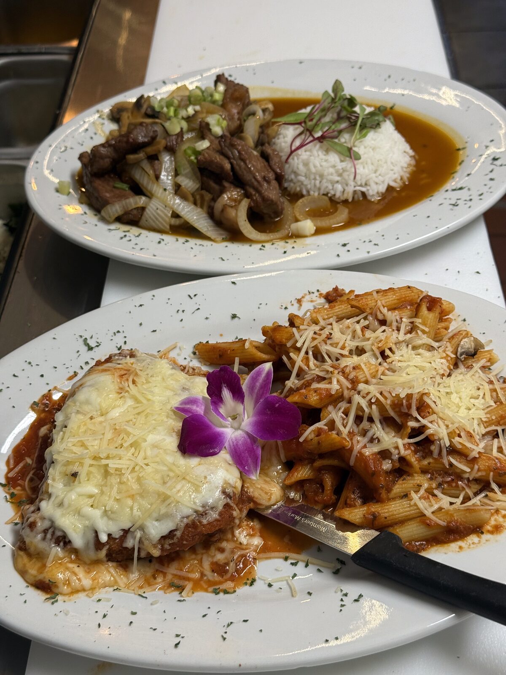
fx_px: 936
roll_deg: +1.1
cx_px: 253
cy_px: 338
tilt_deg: -43.0
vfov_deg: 39.7
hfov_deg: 30.3
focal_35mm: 48
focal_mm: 6.76
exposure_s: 1/60
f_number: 1.78
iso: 50
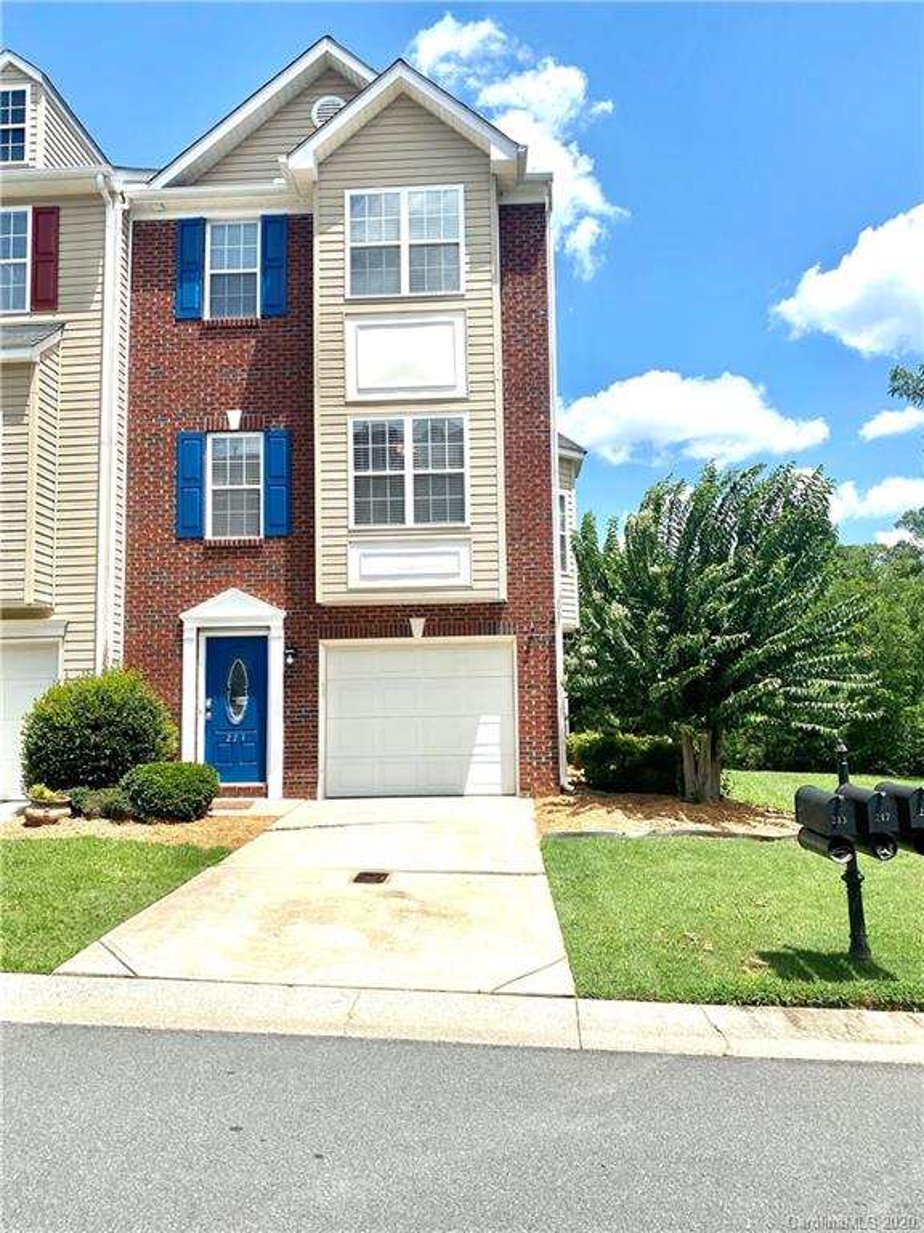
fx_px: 925
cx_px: 462
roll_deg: +2.2
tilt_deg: +6.0
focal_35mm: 26
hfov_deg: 53.1
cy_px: 616
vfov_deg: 67.3
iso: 32
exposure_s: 1/3497
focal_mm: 4.25
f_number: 1.8
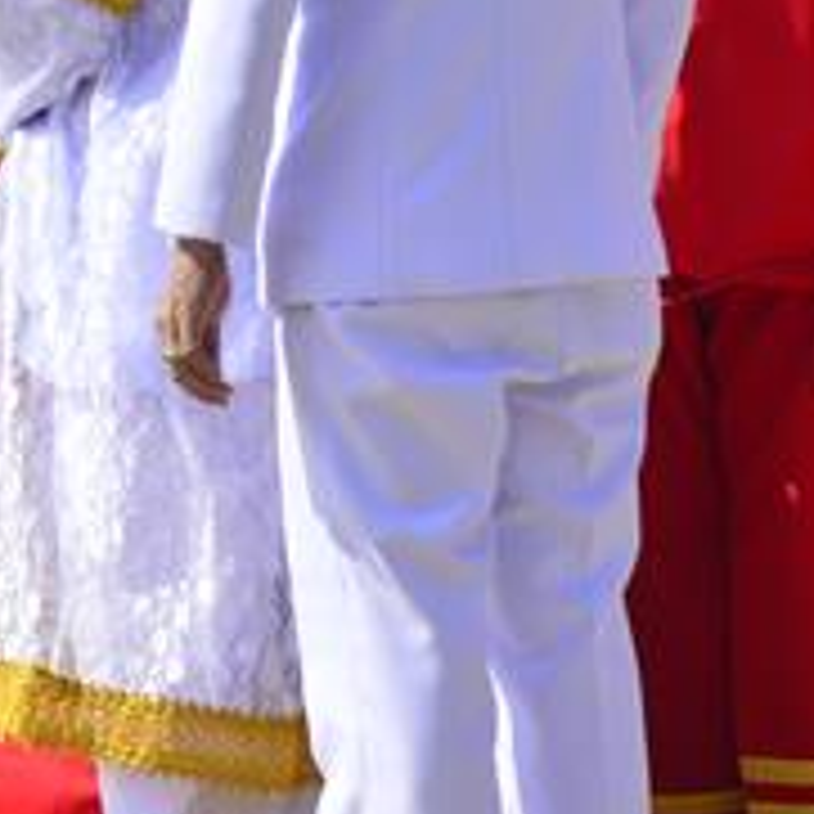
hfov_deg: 2.1
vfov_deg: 2.1
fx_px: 22454
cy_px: 18
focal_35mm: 844
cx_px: -468
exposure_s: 1/250
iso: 500
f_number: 16
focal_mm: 300
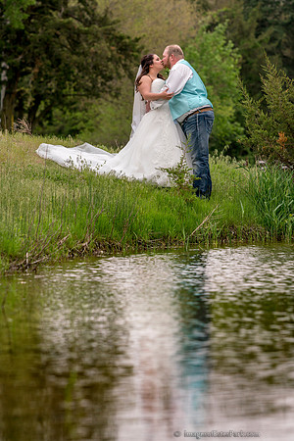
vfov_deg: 11.4
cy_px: 220
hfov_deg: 7.6
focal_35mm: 180
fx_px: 2205
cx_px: 147
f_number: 5
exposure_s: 1/800
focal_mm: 180
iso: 320
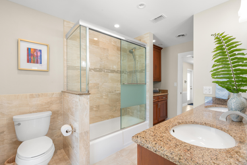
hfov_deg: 96.7
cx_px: 124
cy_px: 82
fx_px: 110
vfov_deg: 73.7
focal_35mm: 16
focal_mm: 16
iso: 500
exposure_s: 1/3
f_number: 11
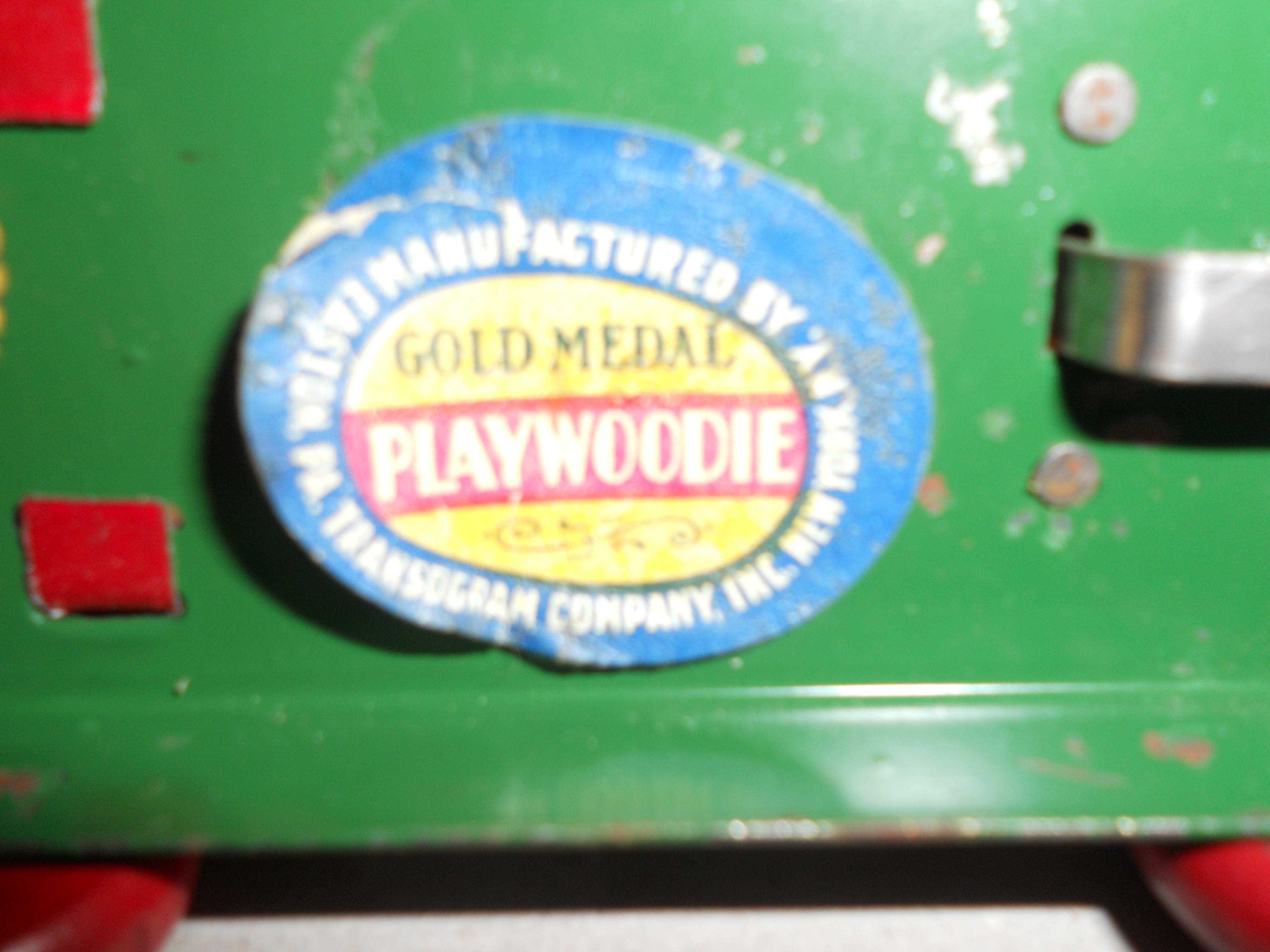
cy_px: 476
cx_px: 635
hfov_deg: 56.8
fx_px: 1174
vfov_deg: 44.2
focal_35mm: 32
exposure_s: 1/25
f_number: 8.8
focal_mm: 5.8
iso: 80
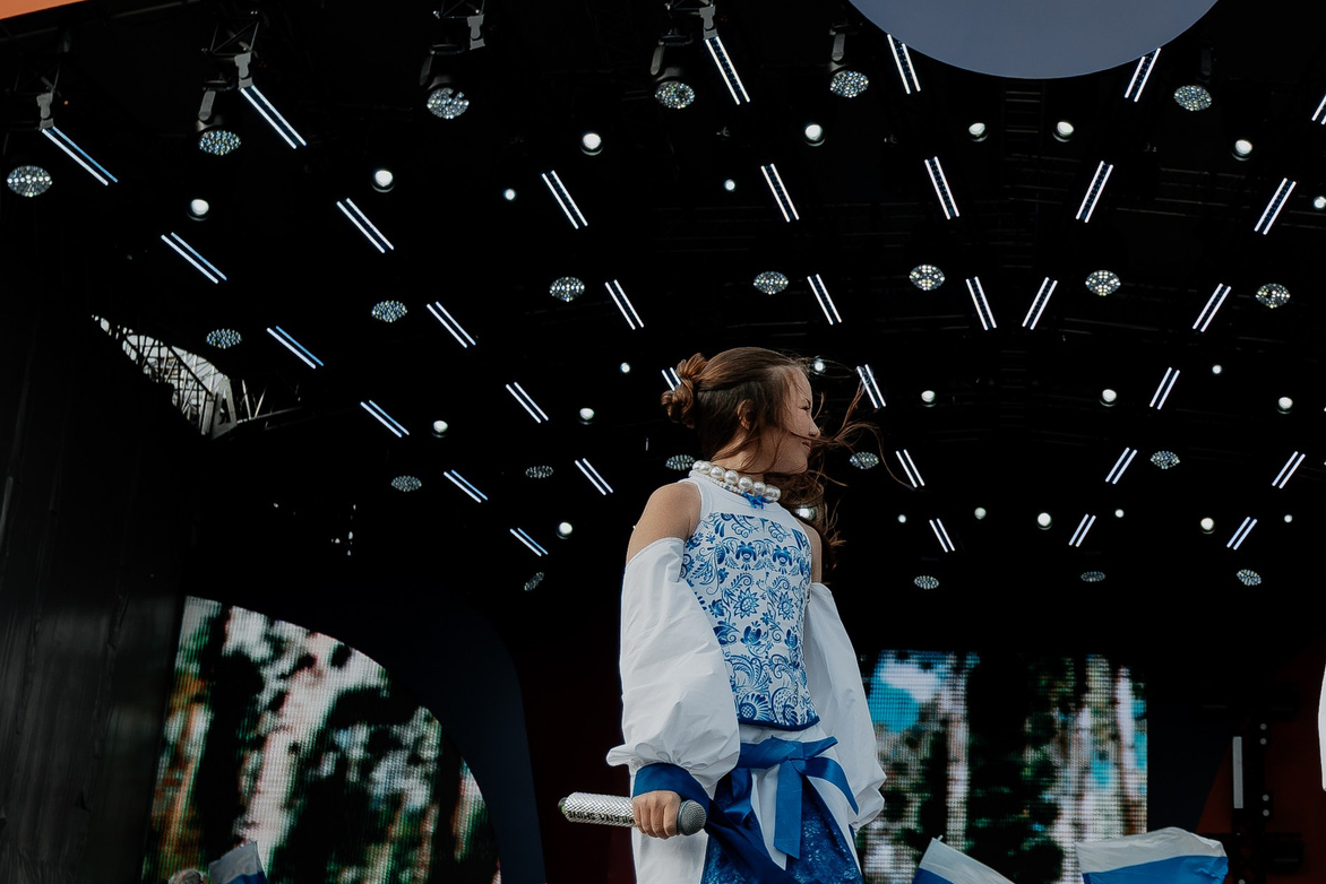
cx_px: 1192
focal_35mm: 62
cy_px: 367
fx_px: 2284
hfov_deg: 30.9
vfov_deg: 21.9
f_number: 4
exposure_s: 1/1000
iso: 160
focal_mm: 18
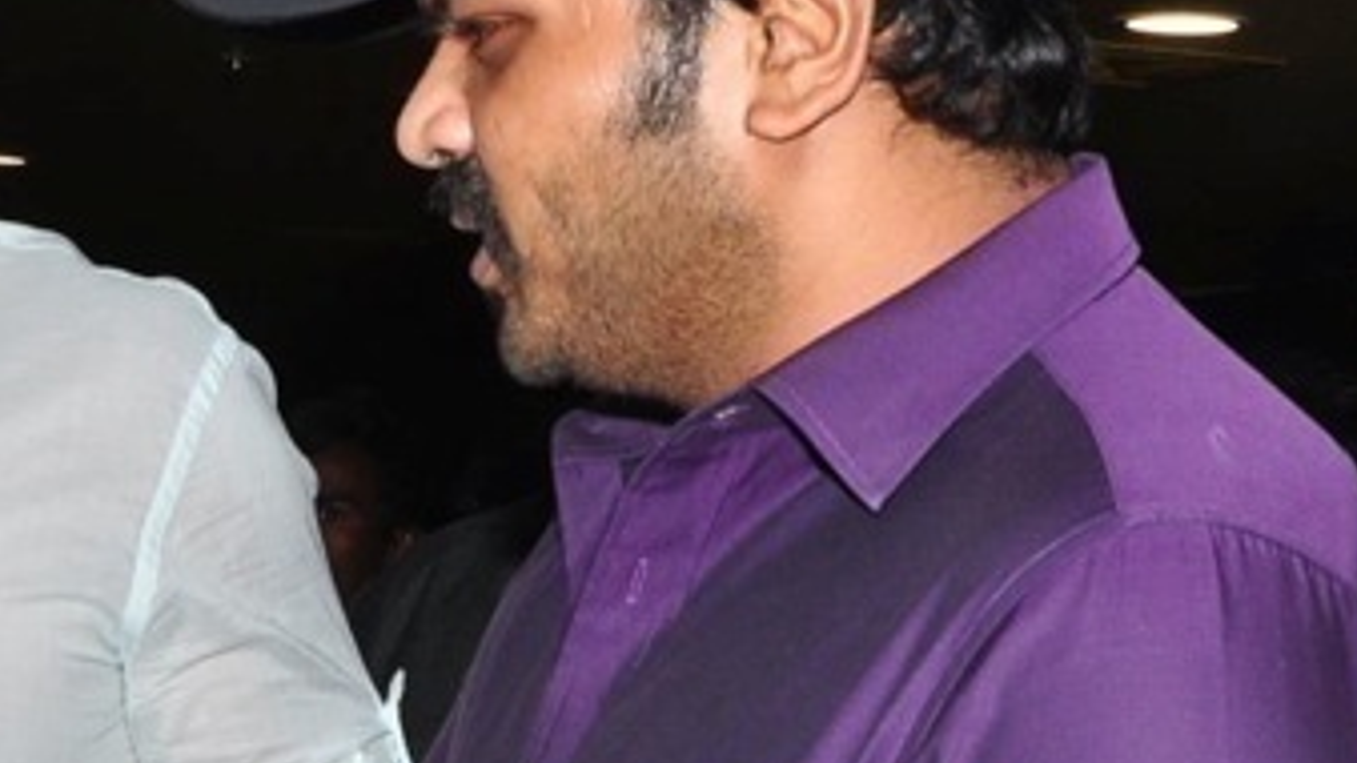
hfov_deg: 14.3
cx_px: -293
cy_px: 753
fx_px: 5217
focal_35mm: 145
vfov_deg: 8.3
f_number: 11
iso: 500
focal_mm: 26
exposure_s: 1/125
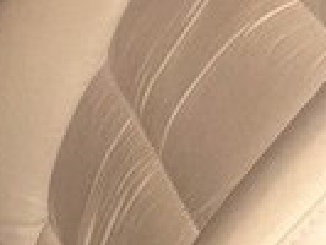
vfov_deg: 9.8
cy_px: -200
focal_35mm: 144
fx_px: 1357
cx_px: -228
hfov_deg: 12.7
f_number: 2.2
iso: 250
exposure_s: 1/17
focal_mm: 4.15
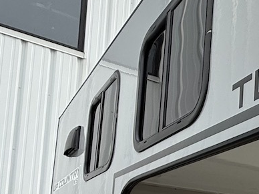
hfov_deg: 32.2
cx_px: 290
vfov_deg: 25.8
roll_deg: -1.4
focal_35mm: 52
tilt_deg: +7.7
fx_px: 389
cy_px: 217
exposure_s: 1/664
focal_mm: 2.22
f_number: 2.2
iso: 64
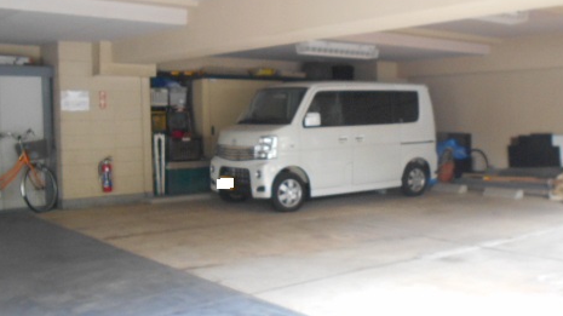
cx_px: 366
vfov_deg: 26.5
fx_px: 671
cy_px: 161
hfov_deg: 45.0
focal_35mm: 45
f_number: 3.4
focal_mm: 5.1
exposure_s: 1/30
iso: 280
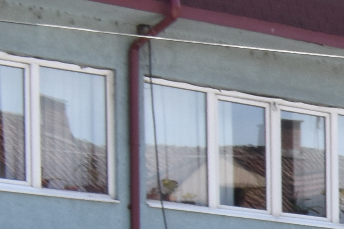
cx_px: 1091
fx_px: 2249
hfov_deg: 7.5
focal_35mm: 235
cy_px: 708
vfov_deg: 5.5
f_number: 18
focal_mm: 23
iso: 250
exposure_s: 1/80
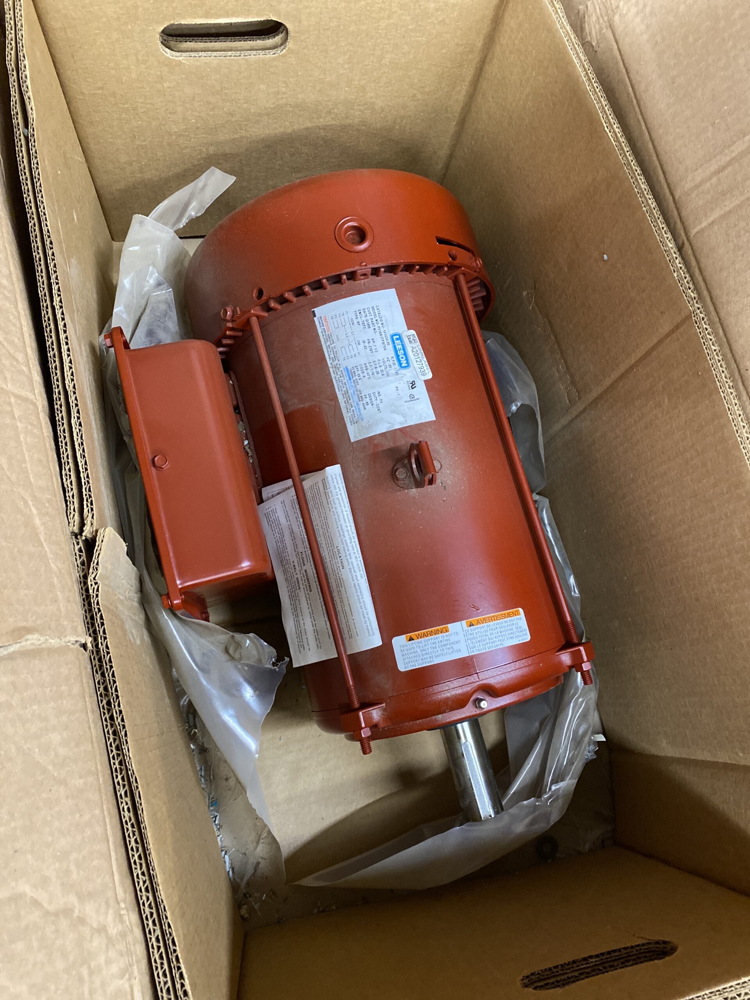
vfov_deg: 67.3
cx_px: 375
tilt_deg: -73.6
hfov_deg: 53.1
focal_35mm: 26
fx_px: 751
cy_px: 500
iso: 500
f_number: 1.8
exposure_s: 1/31
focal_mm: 4.25
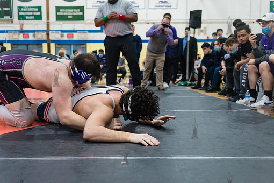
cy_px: 104
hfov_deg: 47.4
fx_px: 312
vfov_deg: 32.6
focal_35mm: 41
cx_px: 125
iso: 4000
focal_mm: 35
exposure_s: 1/400
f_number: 3.5
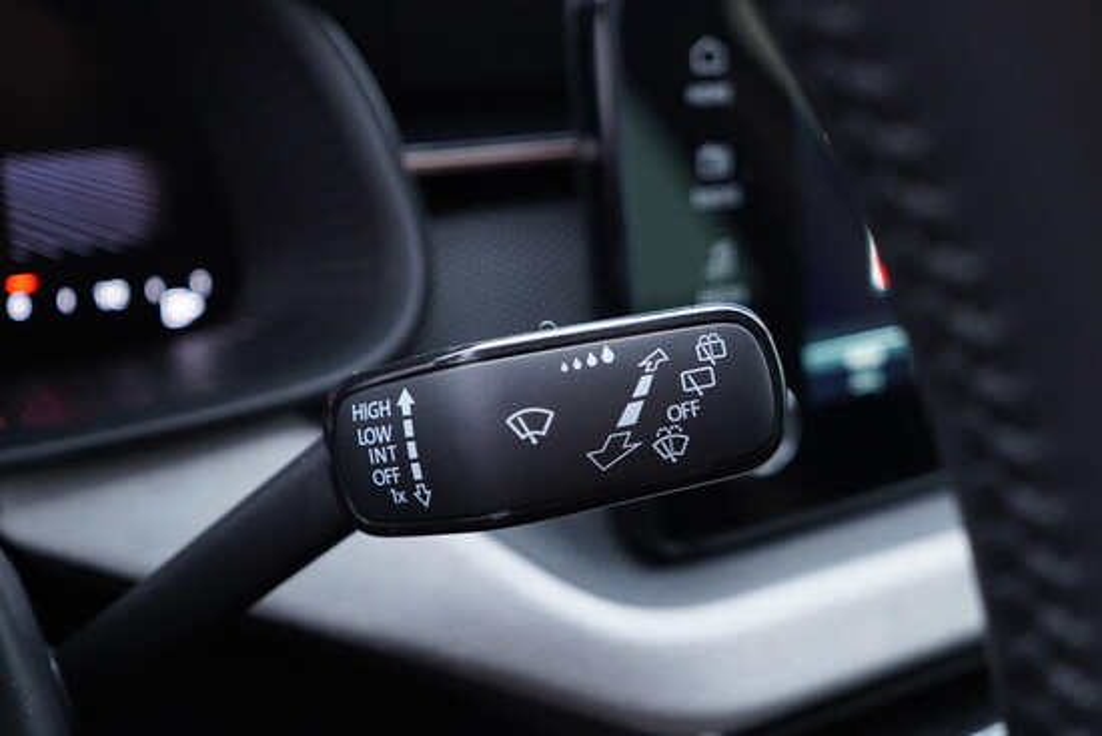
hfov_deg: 53.1
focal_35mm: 36
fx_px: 1102
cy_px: 368
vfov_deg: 36.9
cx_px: 551
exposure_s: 1/40
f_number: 2.8
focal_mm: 24
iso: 400
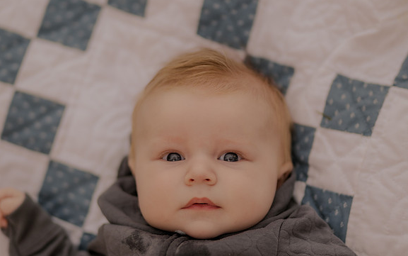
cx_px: 204
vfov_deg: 10.1
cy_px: 123
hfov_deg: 16.1
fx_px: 1446
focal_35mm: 130
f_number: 1.4
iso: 200
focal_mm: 85
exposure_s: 1/320
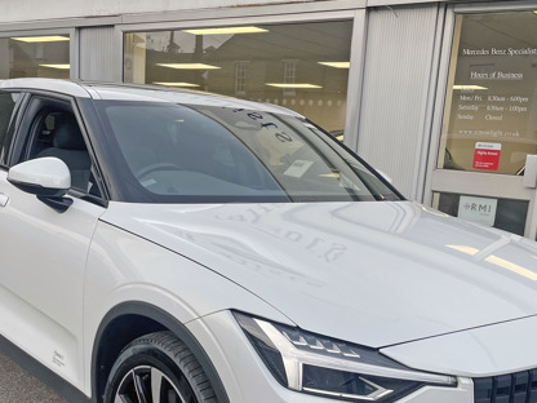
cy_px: 314
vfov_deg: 31.5
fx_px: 698
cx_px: 287
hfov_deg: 42.1
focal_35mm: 45
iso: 32
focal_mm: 4.2
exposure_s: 1/275
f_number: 1.6
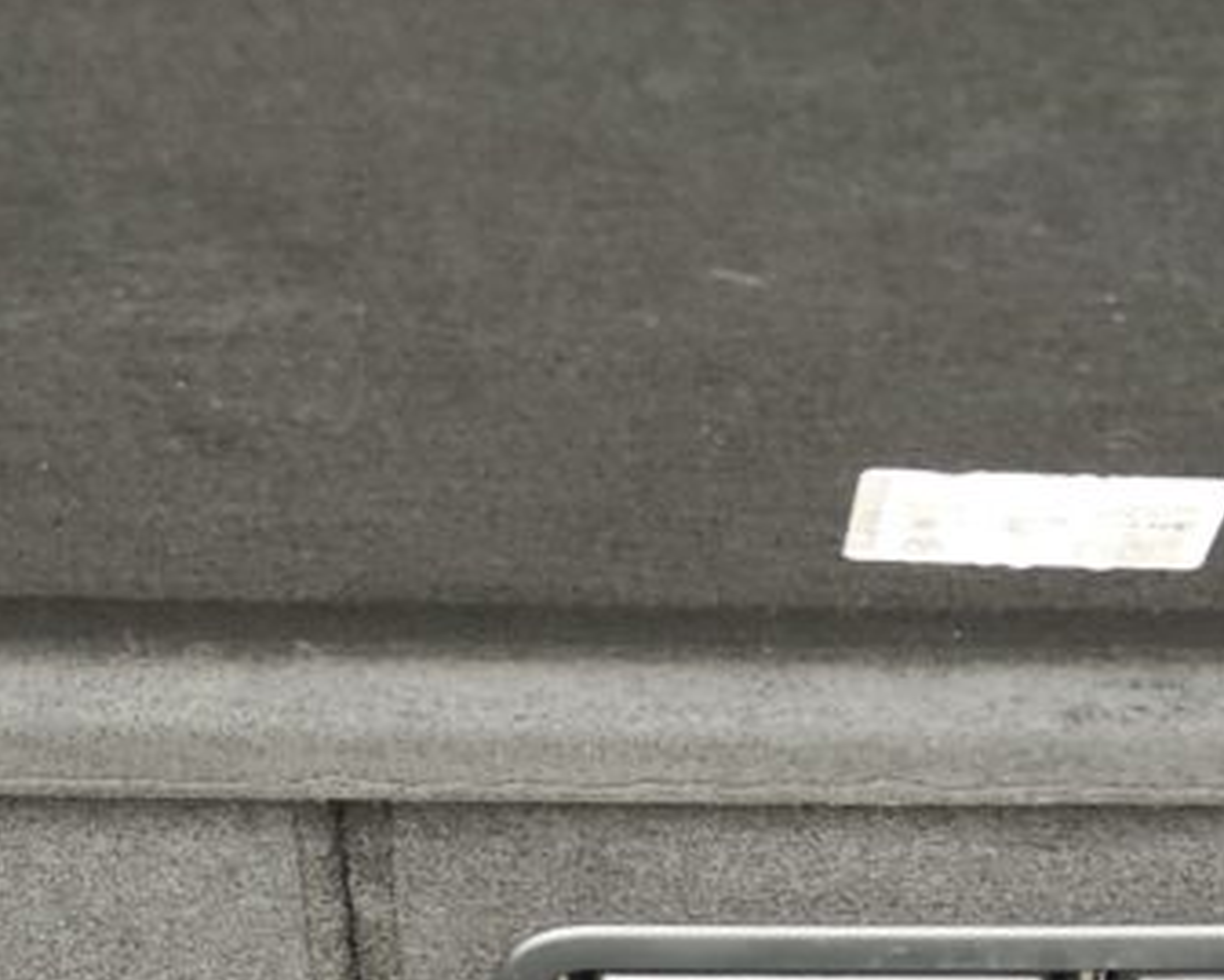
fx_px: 3877
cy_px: 1756
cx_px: 776
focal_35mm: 107
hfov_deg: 17.9
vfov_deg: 13.0
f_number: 1.69
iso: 912
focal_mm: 7.01
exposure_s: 1/77.8
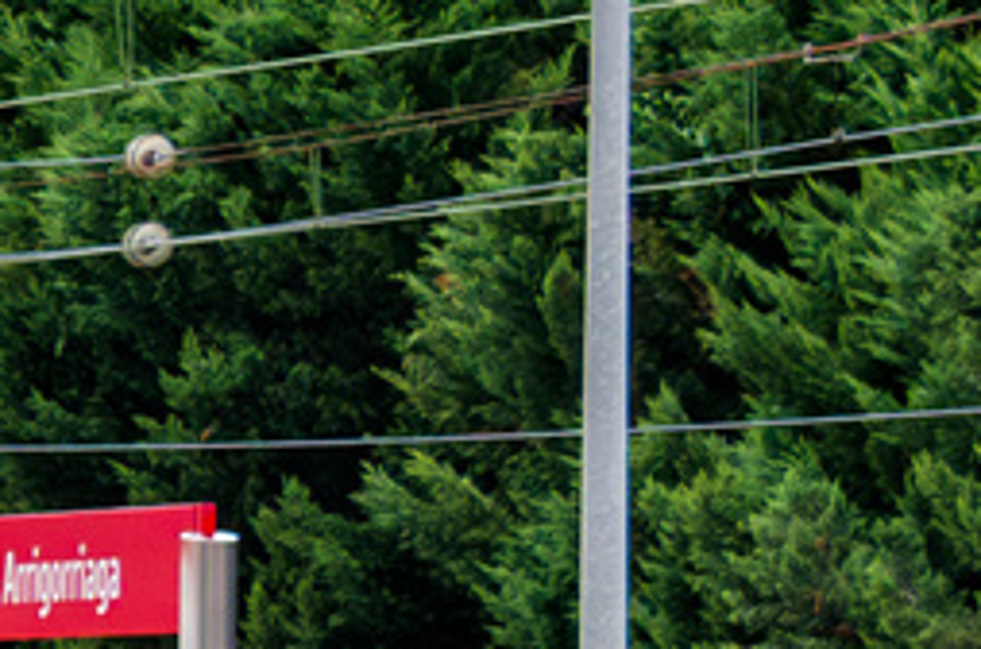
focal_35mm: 635
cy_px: 684
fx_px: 17261
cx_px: -2252
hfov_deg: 3.2
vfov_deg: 2.2
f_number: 8
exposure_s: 1/640
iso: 500
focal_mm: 56
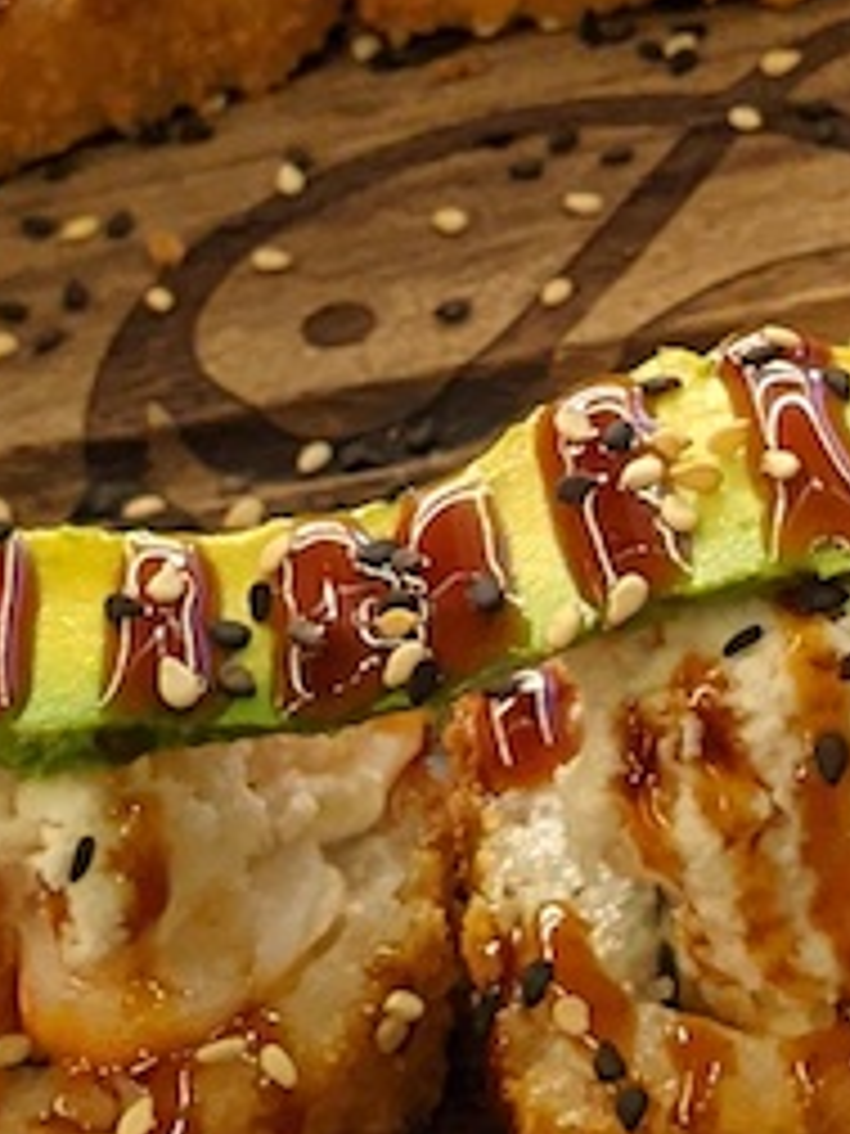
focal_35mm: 143
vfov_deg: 13.7
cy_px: 110
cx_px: 670
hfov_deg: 10.3
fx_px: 4682
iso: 486
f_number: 1.8
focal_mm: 4.44
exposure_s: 1/30
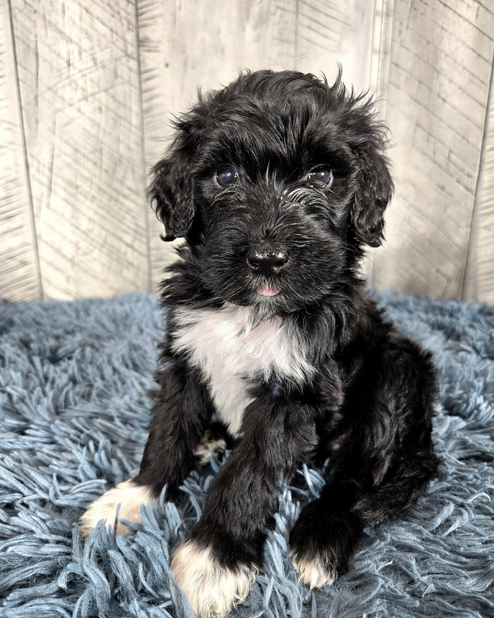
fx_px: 439
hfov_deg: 58.8
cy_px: 324
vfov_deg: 70.2
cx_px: 247
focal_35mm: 24
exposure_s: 1/120
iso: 80
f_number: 1.8
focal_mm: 5.4
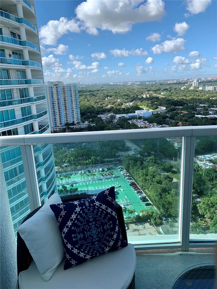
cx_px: 108
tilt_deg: -14.9
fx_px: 217
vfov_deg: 67.3
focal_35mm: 26
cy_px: 144
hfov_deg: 53.1
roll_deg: +2.8
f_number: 1.8
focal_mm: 4.25
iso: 25
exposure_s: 1/1560
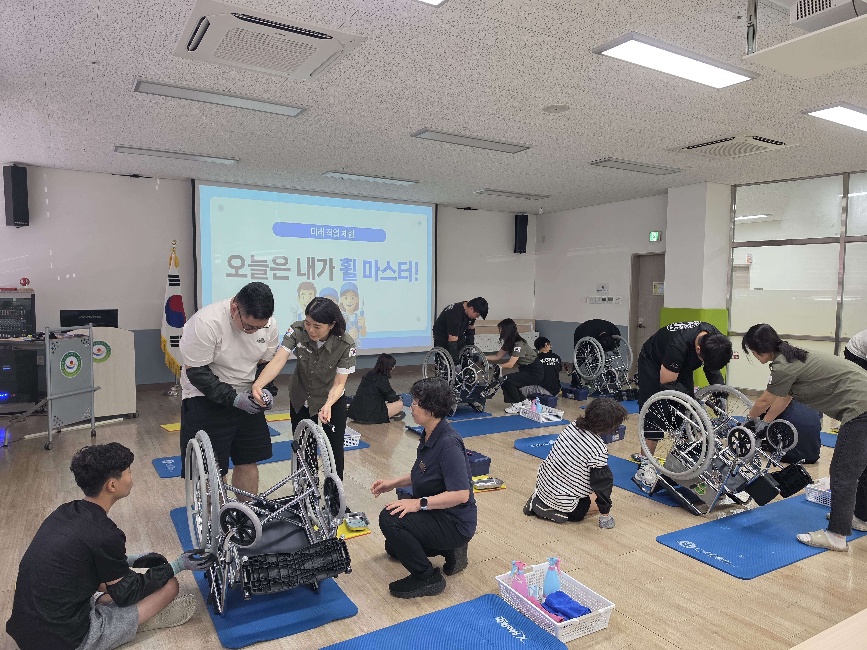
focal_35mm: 23
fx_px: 576
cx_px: 434
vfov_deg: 58.9
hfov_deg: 73.9
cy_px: 325
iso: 100
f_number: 1.4
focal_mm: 6.5
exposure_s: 1/120
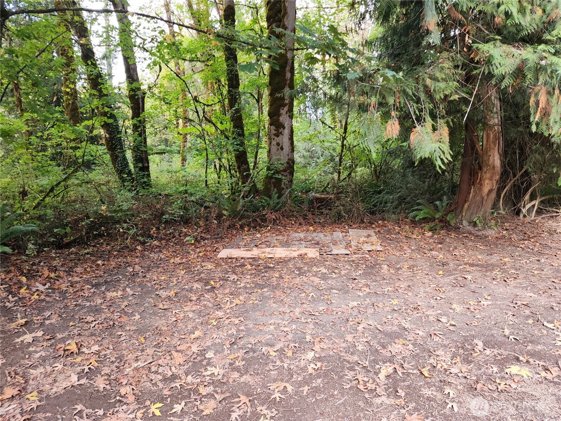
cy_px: 210
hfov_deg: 73.9
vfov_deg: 58.9
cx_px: 280
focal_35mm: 23
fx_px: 373
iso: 125
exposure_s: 1/60
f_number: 1.8
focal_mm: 6.4
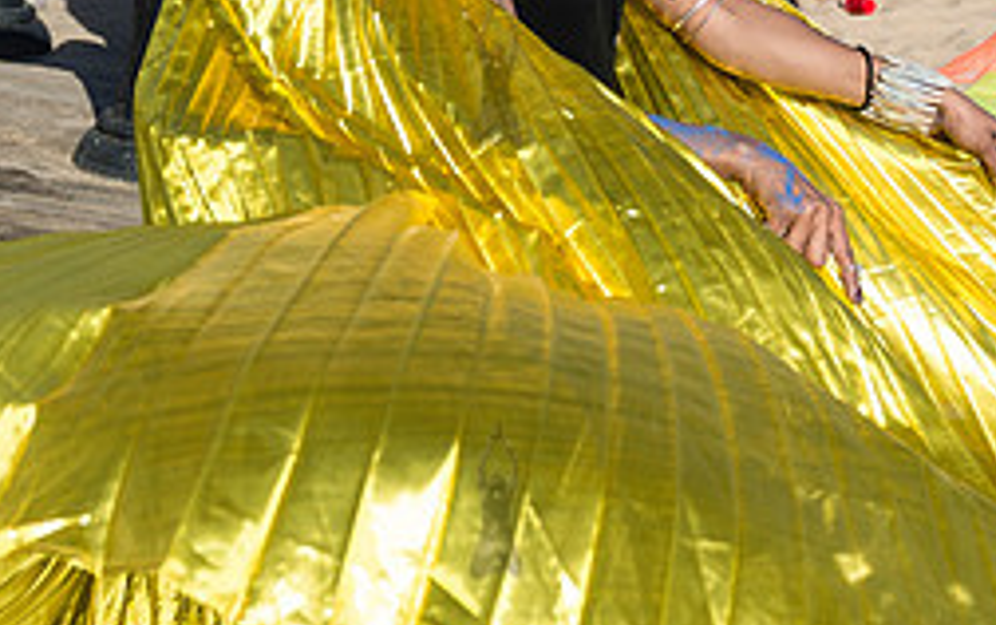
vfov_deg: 15.2
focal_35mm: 82
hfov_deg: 25.2
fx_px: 2228
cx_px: 534
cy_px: -179
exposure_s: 1/2500
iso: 100
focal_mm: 24
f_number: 3.5
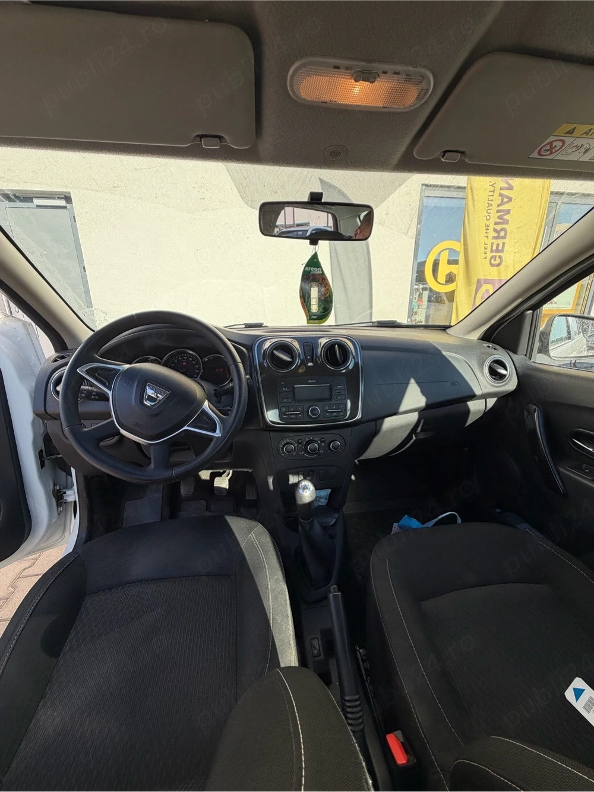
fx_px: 320
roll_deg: +1.3
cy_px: 396
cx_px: 297
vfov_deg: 102.1
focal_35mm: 14
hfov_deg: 85.7
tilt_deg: -16.7
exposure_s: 1/502
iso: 40
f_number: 2.2
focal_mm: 2.22
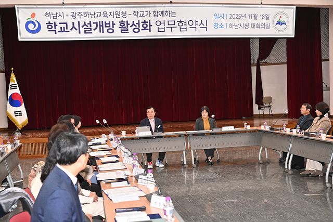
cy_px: 111
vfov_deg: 27.0
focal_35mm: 50
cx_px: 166
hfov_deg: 39.6
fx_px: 463
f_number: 4.5
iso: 800
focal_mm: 50
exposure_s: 1/80
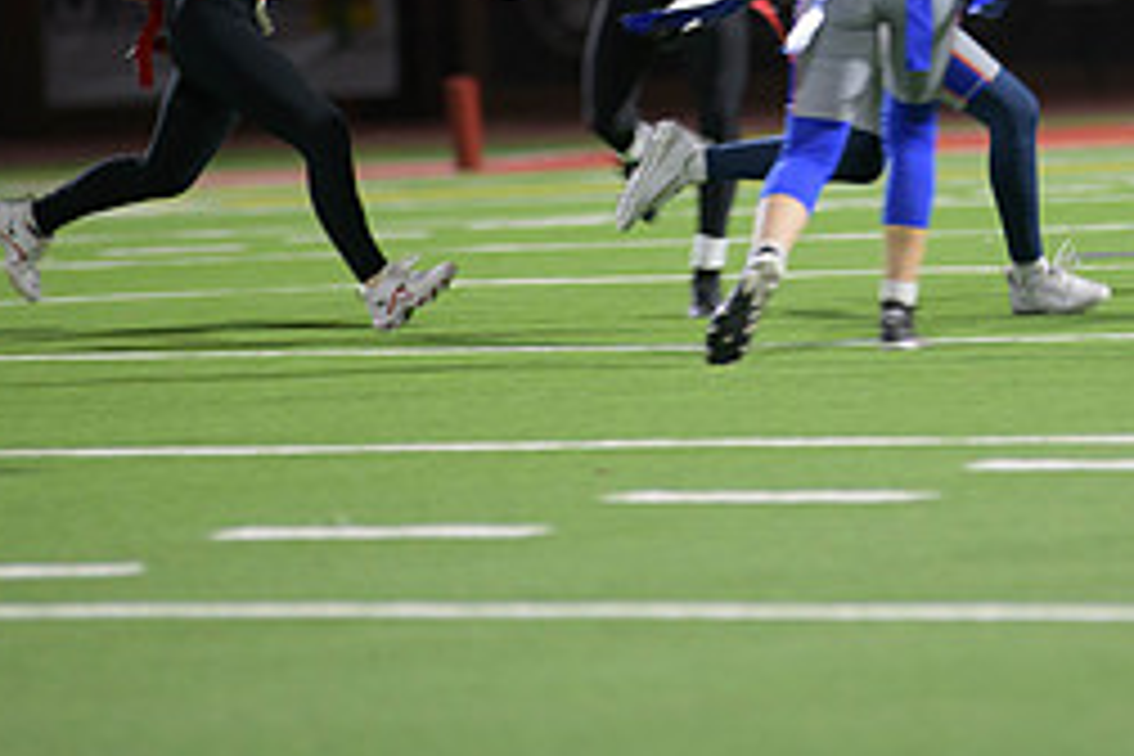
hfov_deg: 4.5
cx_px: 914
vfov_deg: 3.0
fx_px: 14489
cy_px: -65
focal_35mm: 460
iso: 1400
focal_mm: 200
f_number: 2.8
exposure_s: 1/200
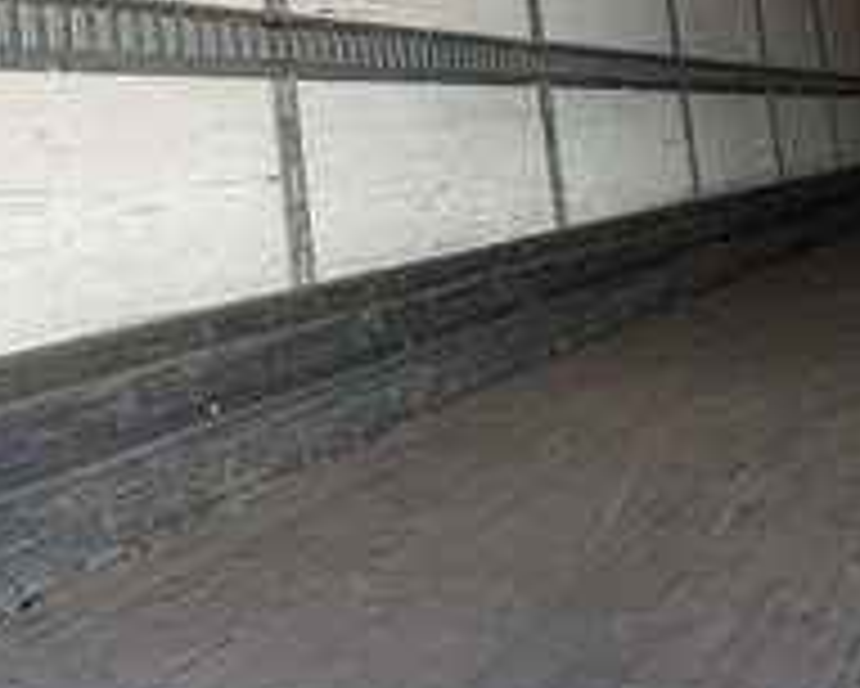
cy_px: 58
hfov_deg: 38.0
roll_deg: +5.4
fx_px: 1248
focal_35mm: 49
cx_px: 369
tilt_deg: +5.9
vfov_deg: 29.5
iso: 125
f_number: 1.78
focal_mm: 6.76
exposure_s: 1/121
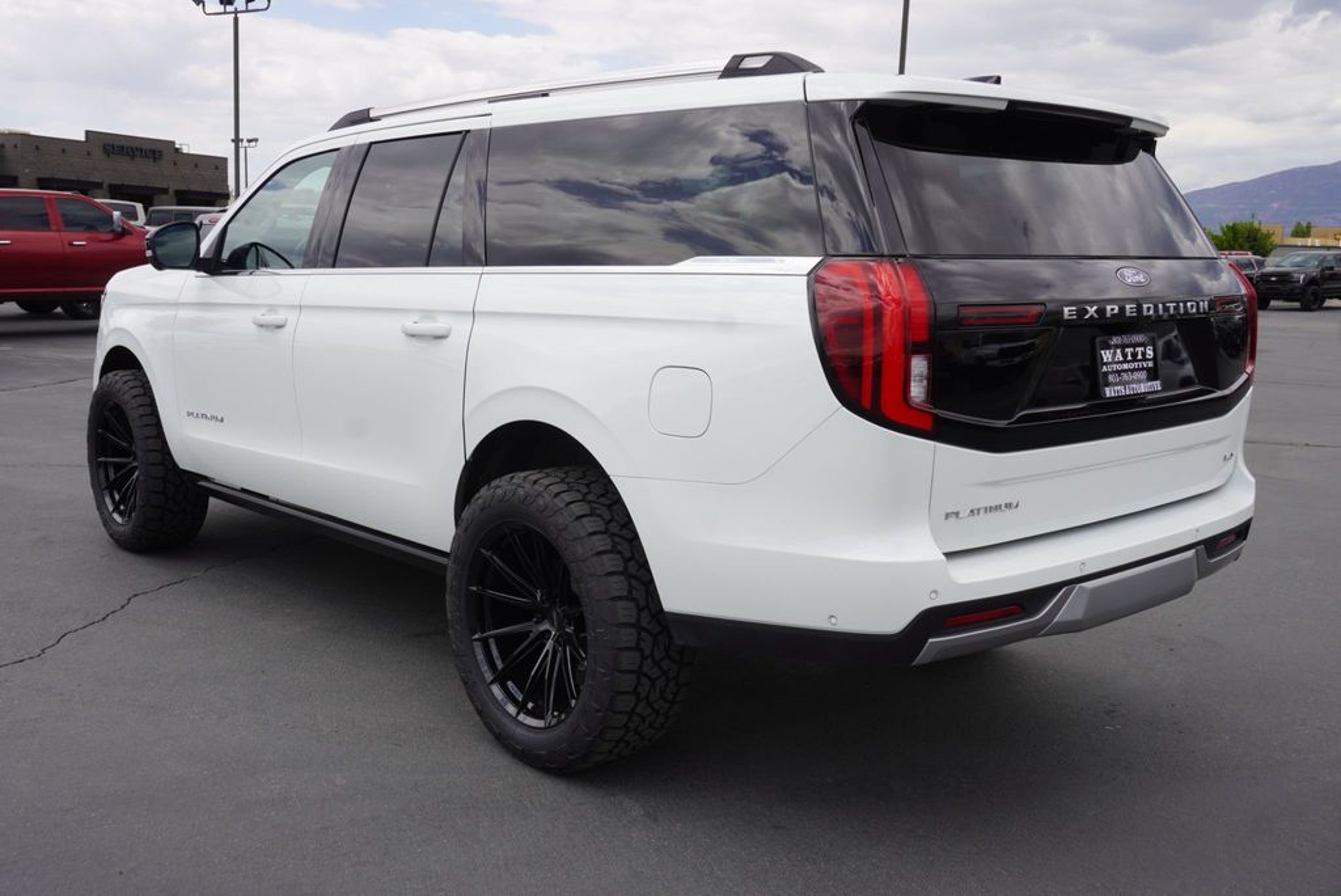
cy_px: 448
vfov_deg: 38.4
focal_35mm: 34
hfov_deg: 55.1
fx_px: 1286
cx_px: 670
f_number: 10
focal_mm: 23
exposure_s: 1/125
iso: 100
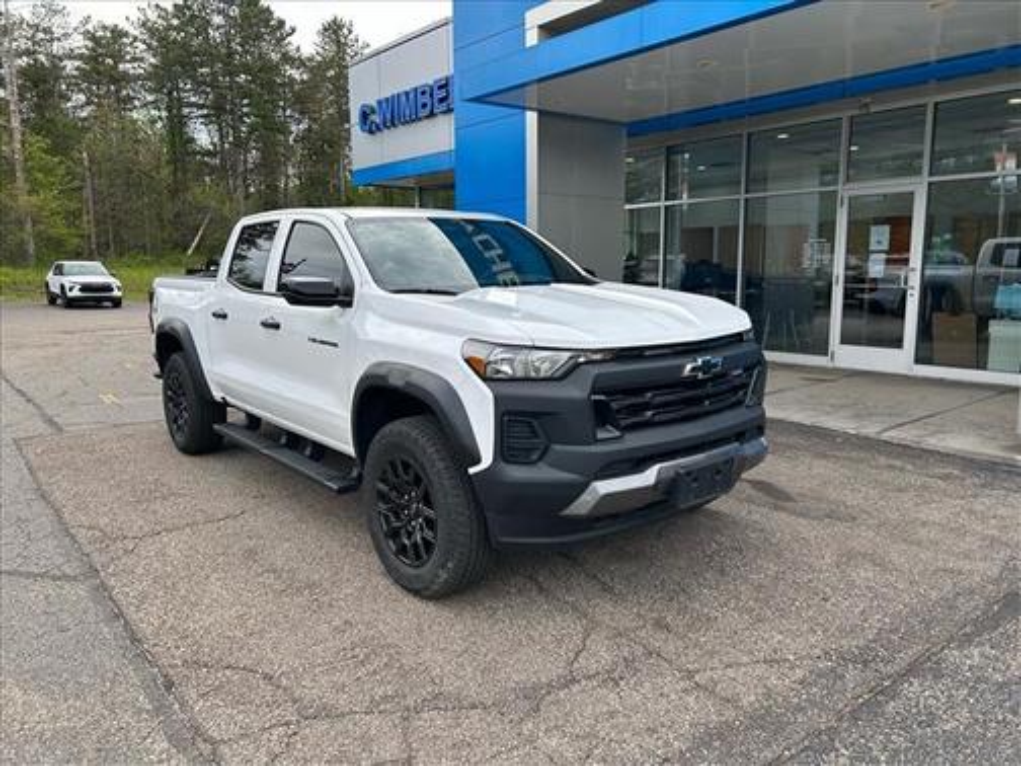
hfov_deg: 67.3
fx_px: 767
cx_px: 510
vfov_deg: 53.1
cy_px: 383
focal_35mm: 26
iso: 50
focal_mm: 5.7
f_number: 1.5
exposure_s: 1/1009
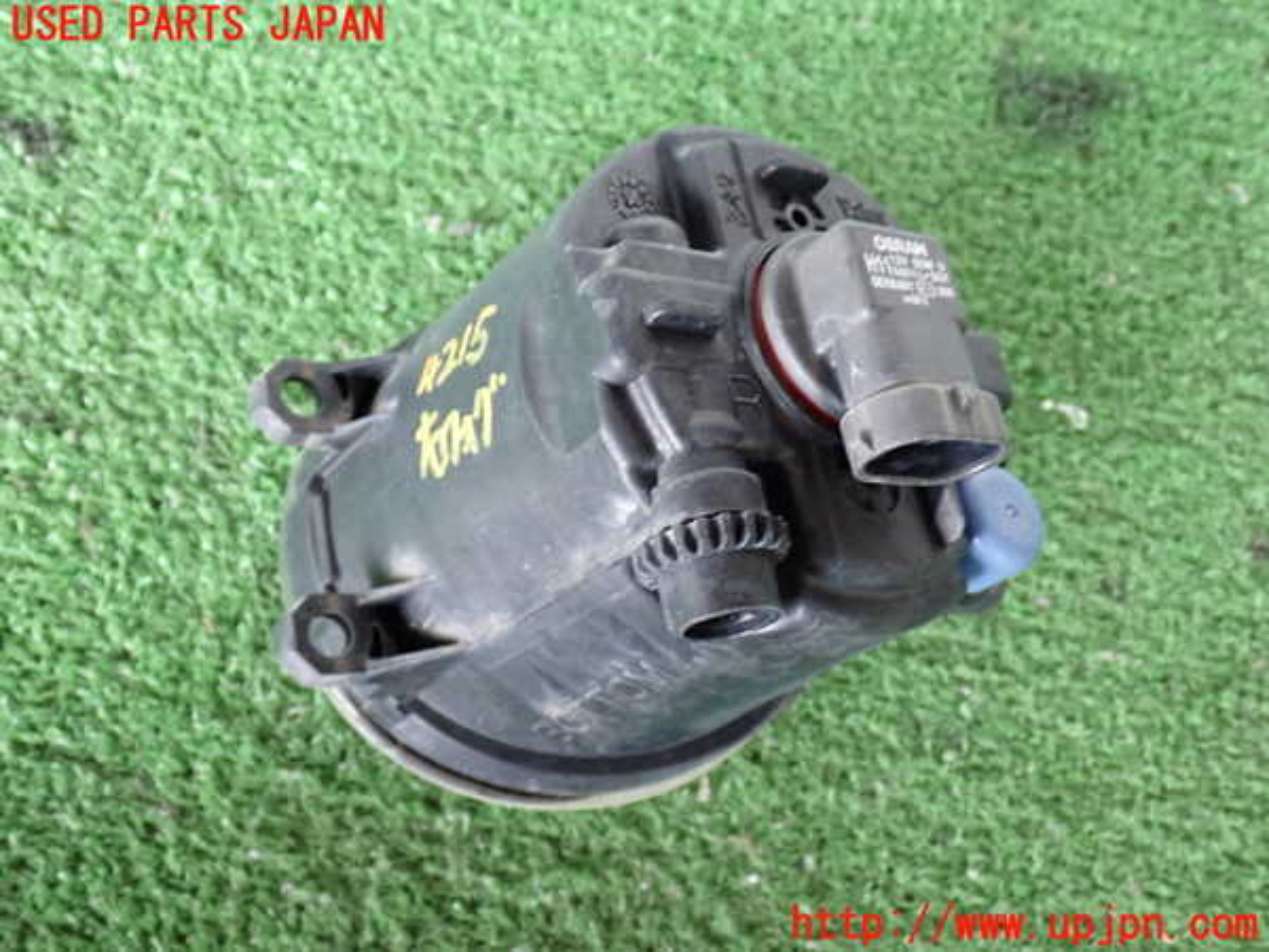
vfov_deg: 35.1
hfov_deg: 45.8
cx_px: 634
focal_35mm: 41
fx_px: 1503
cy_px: 476
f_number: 2.8
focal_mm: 7.31
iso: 800
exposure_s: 1/40
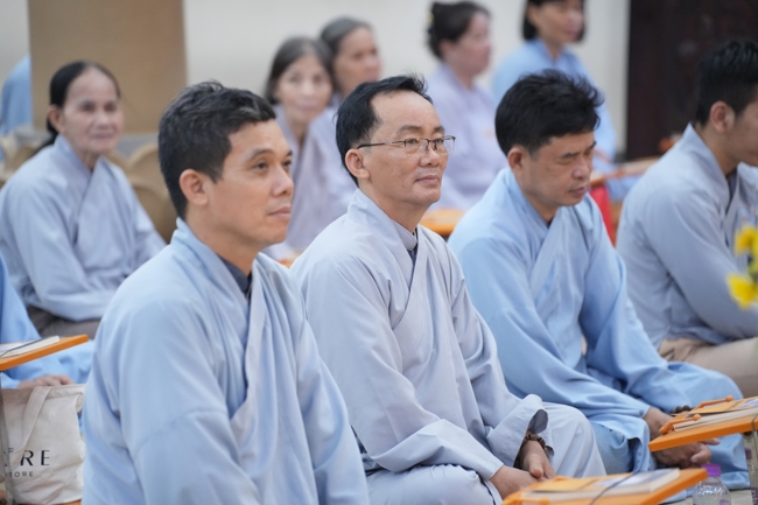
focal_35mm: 150
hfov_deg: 13.7
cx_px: 379
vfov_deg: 9.1
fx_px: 3157
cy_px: 252
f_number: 2.8
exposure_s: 1/160
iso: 5000
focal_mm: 150
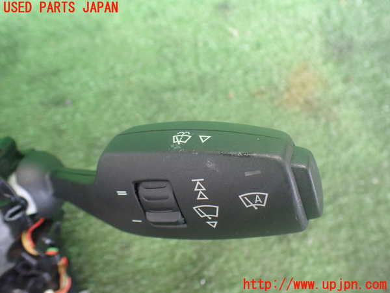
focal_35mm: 30
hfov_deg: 60.0
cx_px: 195
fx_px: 338
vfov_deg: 46.8
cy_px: 146
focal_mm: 5.4
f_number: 2.3
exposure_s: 1/60
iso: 800
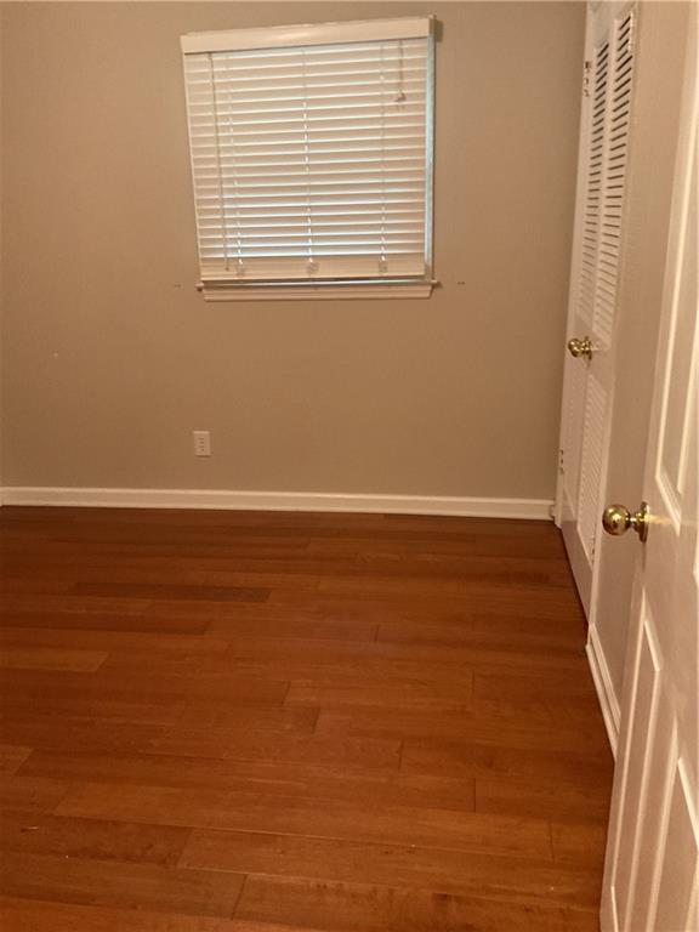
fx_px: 781
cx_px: 350
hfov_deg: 48.2
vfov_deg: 61.7
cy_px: 466
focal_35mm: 29
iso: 320
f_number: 1.8
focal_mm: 3
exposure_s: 1/30
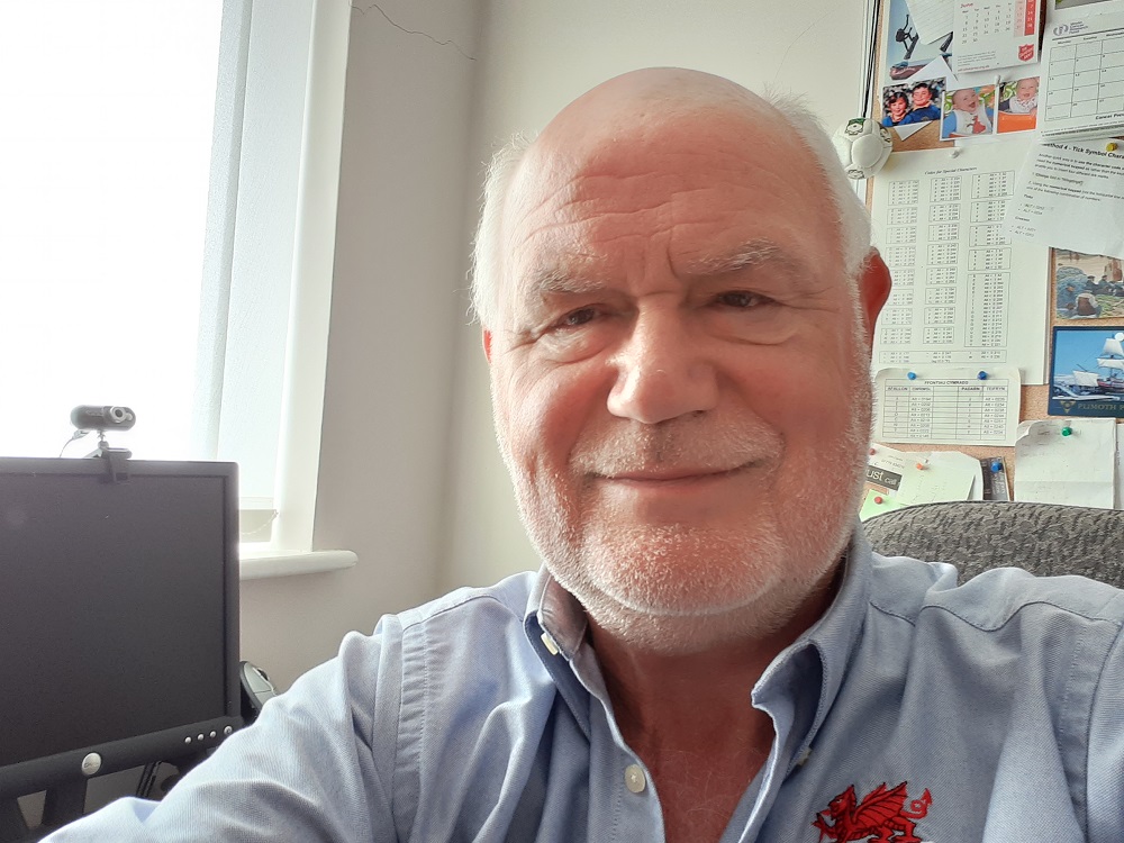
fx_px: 1007
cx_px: 562
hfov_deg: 58.4
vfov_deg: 45.4
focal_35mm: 31
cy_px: 422
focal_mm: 2.61
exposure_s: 1/50
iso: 40
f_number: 2
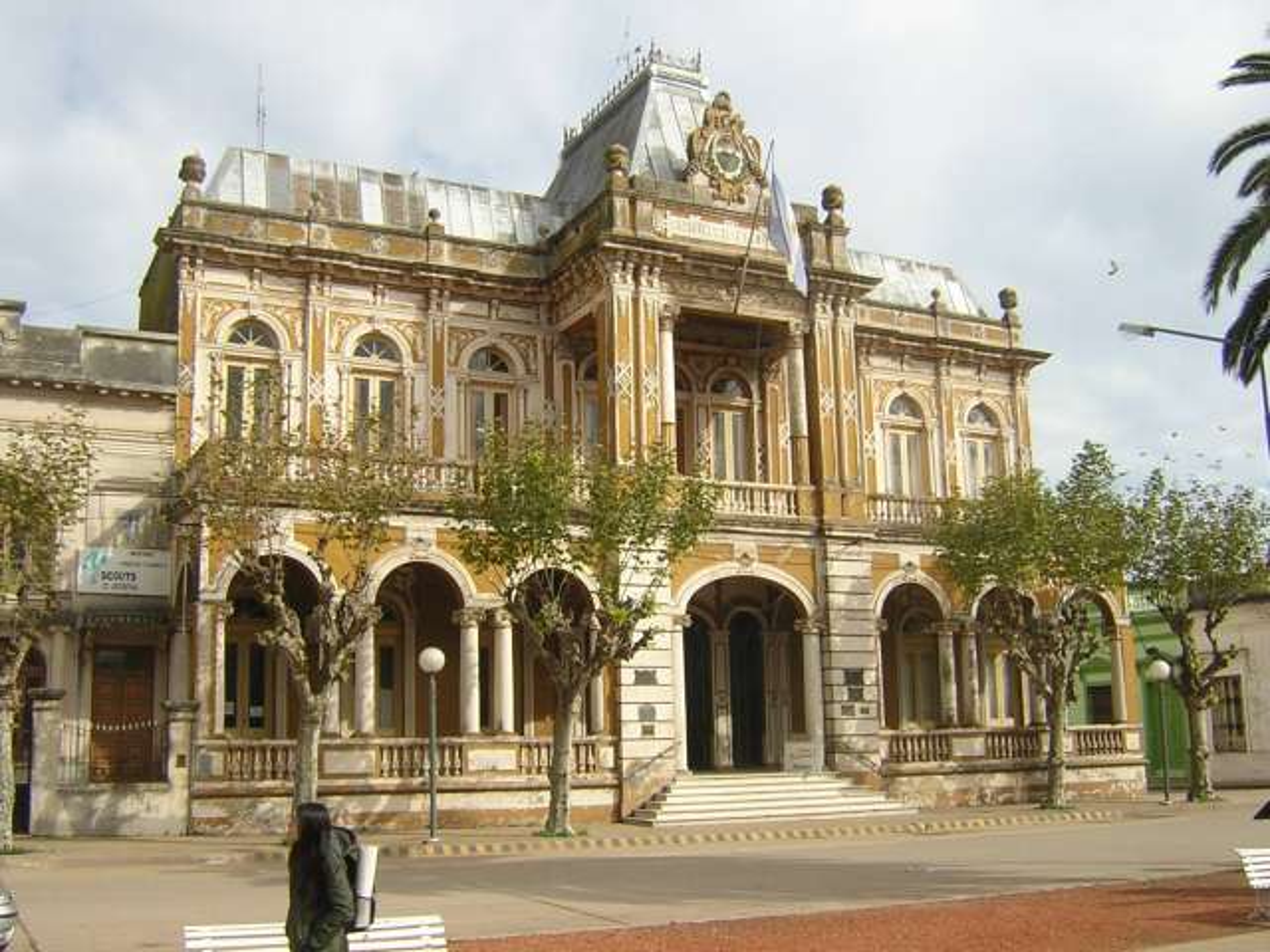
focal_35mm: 36
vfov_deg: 39.7
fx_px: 1321
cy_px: 476
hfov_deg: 51.4
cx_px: 635
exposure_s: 1/271
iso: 100
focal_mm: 4.7
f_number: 5.2
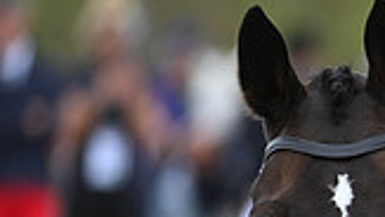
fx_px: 15264
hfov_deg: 1.4
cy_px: 313
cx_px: 678
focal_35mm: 1494
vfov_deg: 0.8
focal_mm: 400
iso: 800
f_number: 5.6
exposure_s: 1/1600
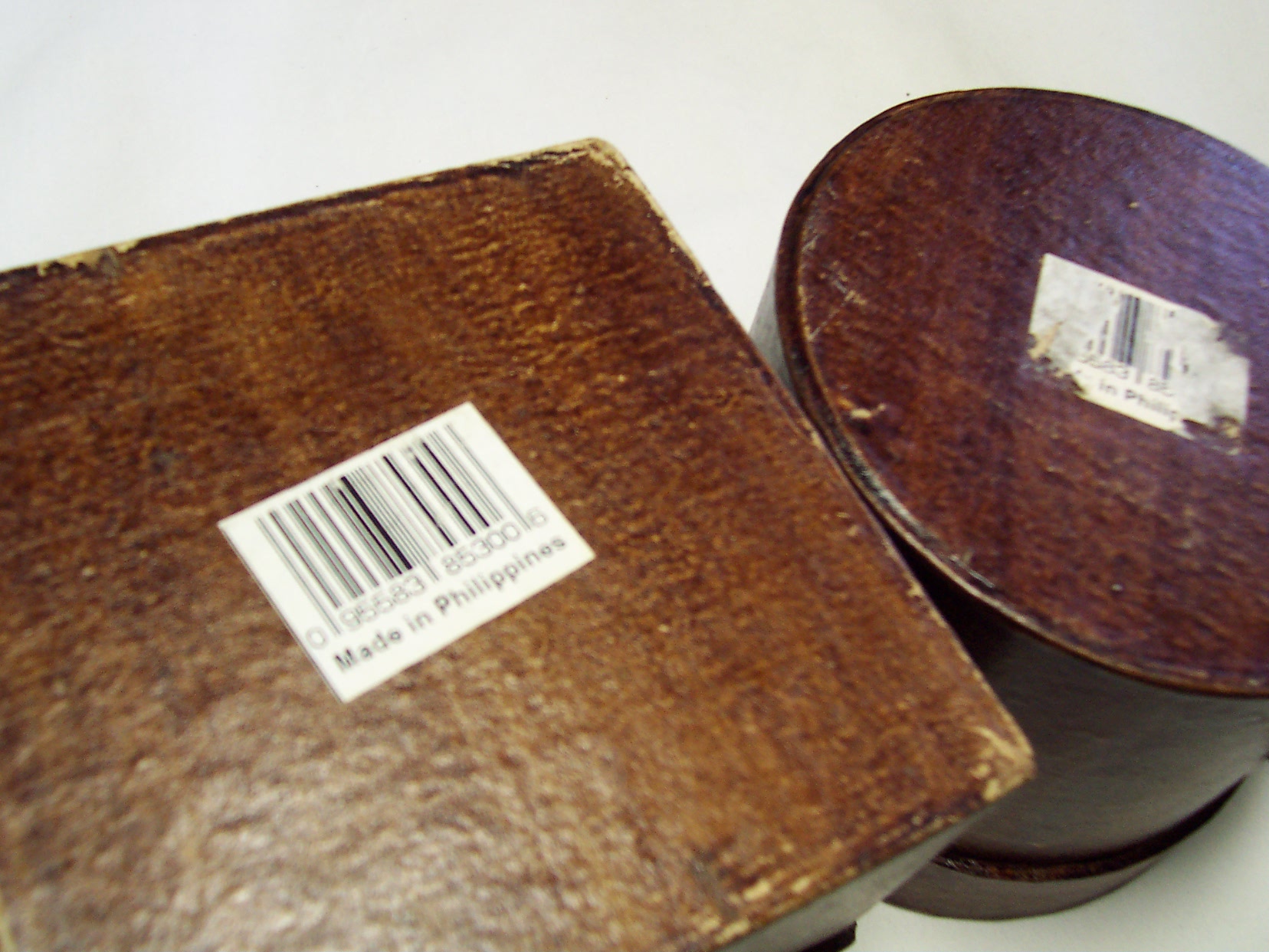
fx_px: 1356
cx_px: 634
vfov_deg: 38.7
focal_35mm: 37
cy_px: 476
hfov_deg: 50.1
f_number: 2.8
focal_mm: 5.6
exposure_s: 1/30
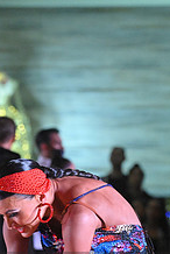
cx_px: 63
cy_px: 291
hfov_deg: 2.9
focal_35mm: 478
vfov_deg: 4.3
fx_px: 3375
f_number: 6.3
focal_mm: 180
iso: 6400
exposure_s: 1/400
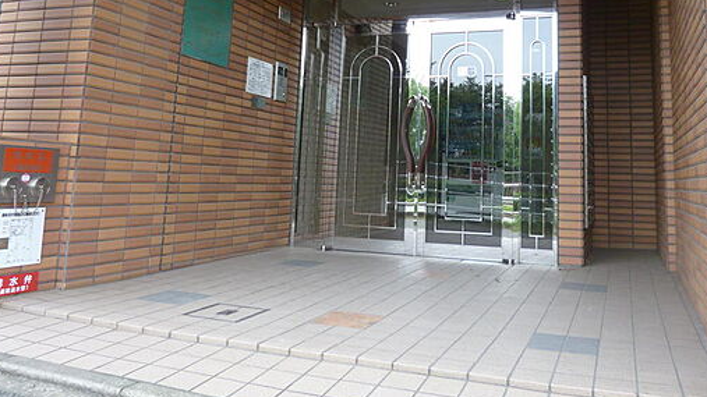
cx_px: 404
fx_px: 619
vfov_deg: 34.3
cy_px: 70
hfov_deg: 59.2
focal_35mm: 33
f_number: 2.5
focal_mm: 4.3
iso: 100
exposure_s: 1/160
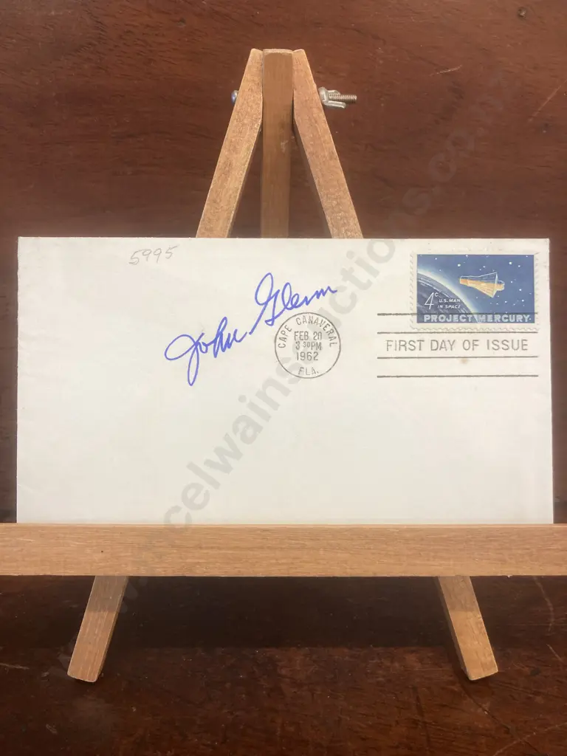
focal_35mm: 28
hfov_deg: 49.7
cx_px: 284
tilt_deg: -19.3
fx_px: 612
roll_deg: -0.9
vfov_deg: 63.4
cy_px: 378
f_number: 1.8
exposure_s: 1/50
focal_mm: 3.99
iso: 80
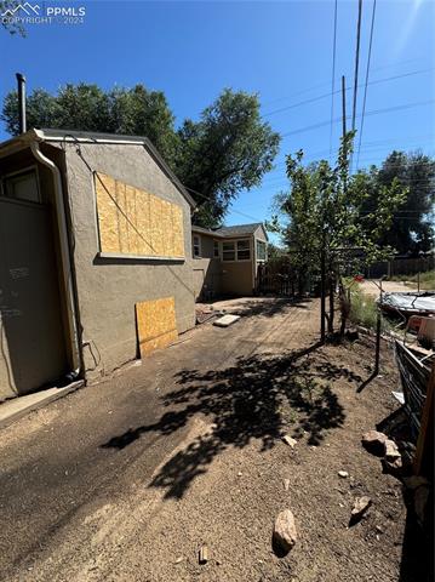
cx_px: 218
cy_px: 291
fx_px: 235
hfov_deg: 85.6
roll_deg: +4.7
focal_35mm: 14
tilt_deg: -7.0
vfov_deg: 102.1
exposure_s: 1/1506
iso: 50
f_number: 2.2
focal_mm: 2.22
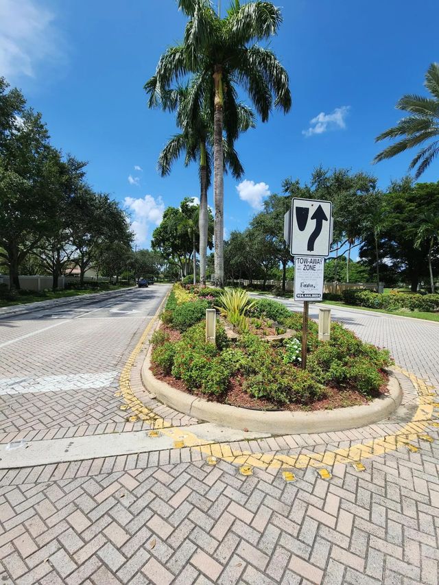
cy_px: 292
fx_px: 220
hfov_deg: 89.9
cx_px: 220
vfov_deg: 106.2
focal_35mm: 13
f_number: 2.2
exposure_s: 1/2169
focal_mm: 2.2
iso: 50
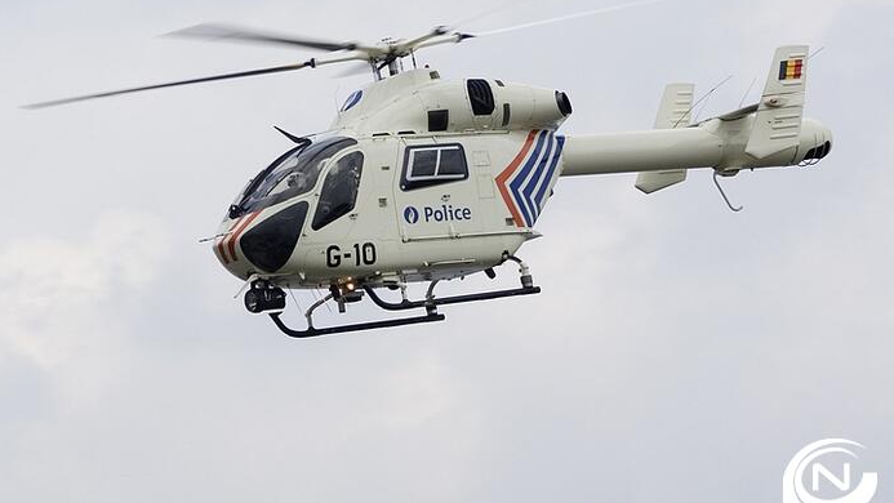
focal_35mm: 207
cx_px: 349
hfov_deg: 10.4
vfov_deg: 5.9
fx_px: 4899
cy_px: 195
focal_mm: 105
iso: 100
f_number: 13
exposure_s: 1/250
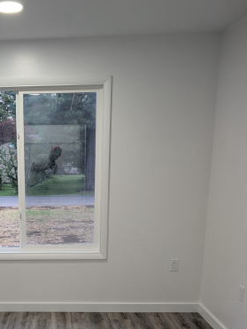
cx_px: 29
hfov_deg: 32.2
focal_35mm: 43
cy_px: 266
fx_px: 408
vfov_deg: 41.8
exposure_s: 1/23.9
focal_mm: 6.9
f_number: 1.68
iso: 24
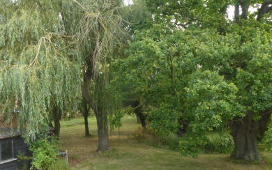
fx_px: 282
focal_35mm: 38
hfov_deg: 51.5
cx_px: 136
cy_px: 104
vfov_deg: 33.5
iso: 160
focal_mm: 4.3
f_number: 4.5
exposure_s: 1/60
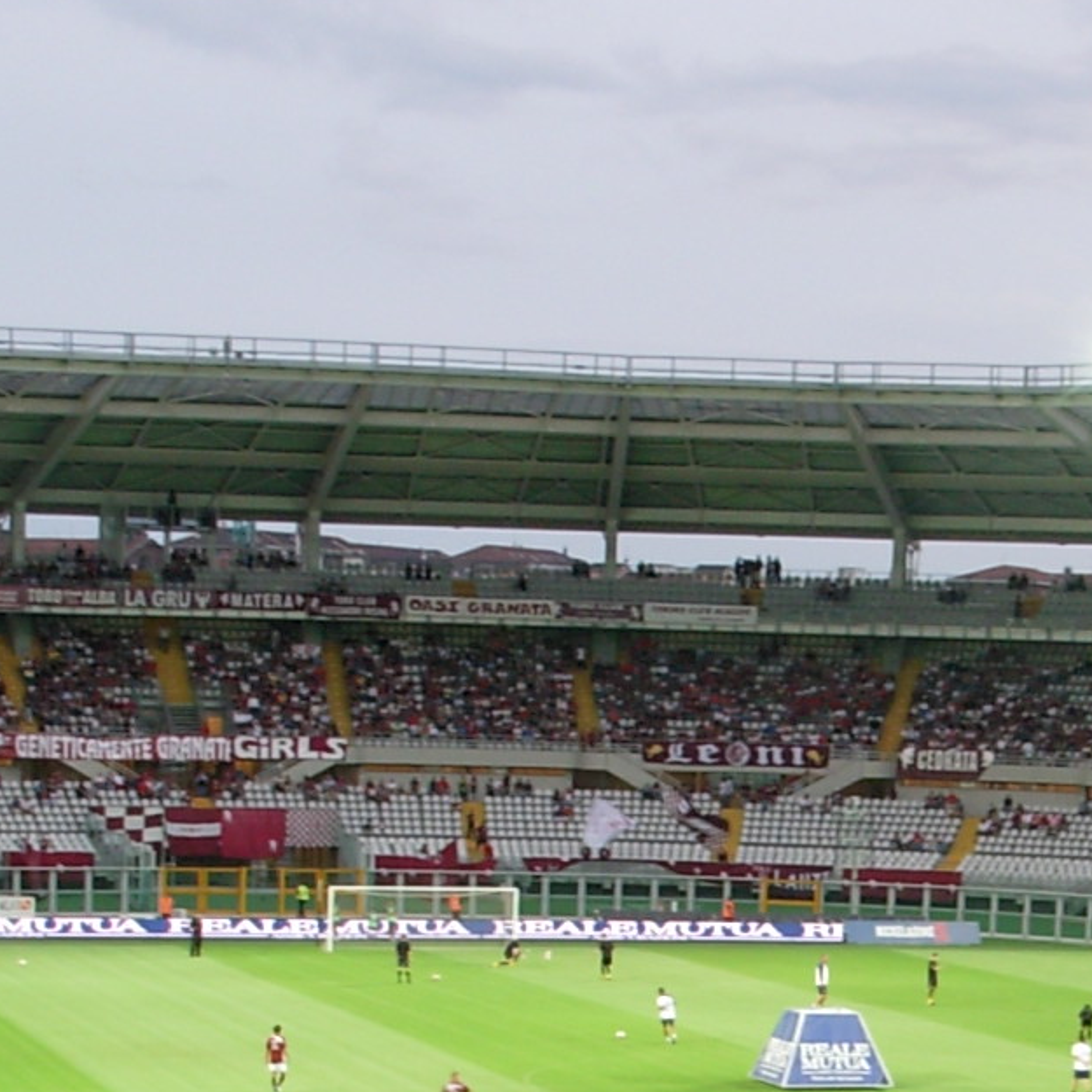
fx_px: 3926
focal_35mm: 110
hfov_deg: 15.7
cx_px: 914
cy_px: 1150
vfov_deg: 15.5
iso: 50
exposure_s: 1/23.3
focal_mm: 6.3
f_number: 2.9
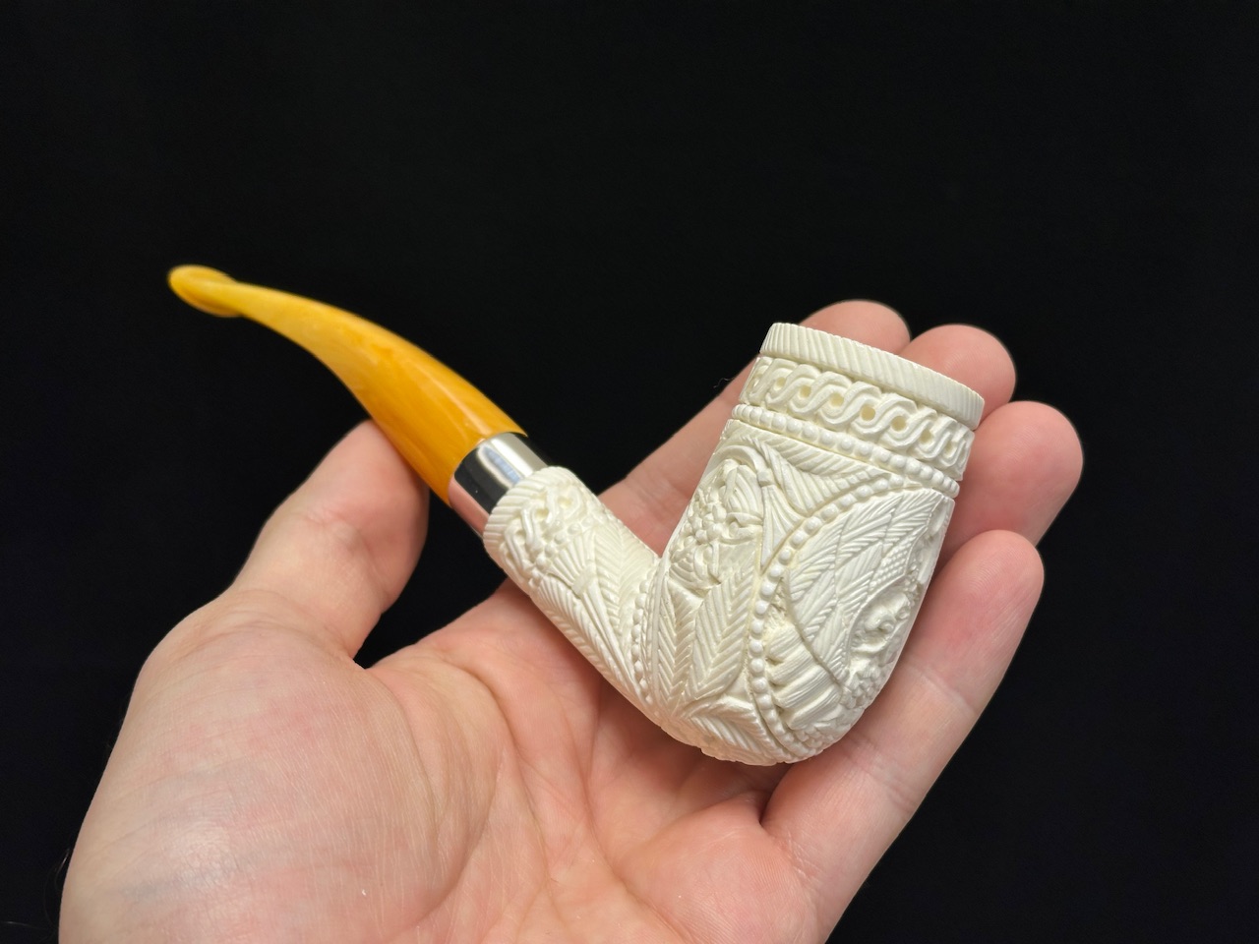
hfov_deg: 39.7
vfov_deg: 30.3
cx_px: 630
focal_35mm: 48
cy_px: 472
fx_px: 1746
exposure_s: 1/121
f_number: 1.78
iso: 40
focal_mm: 6.86
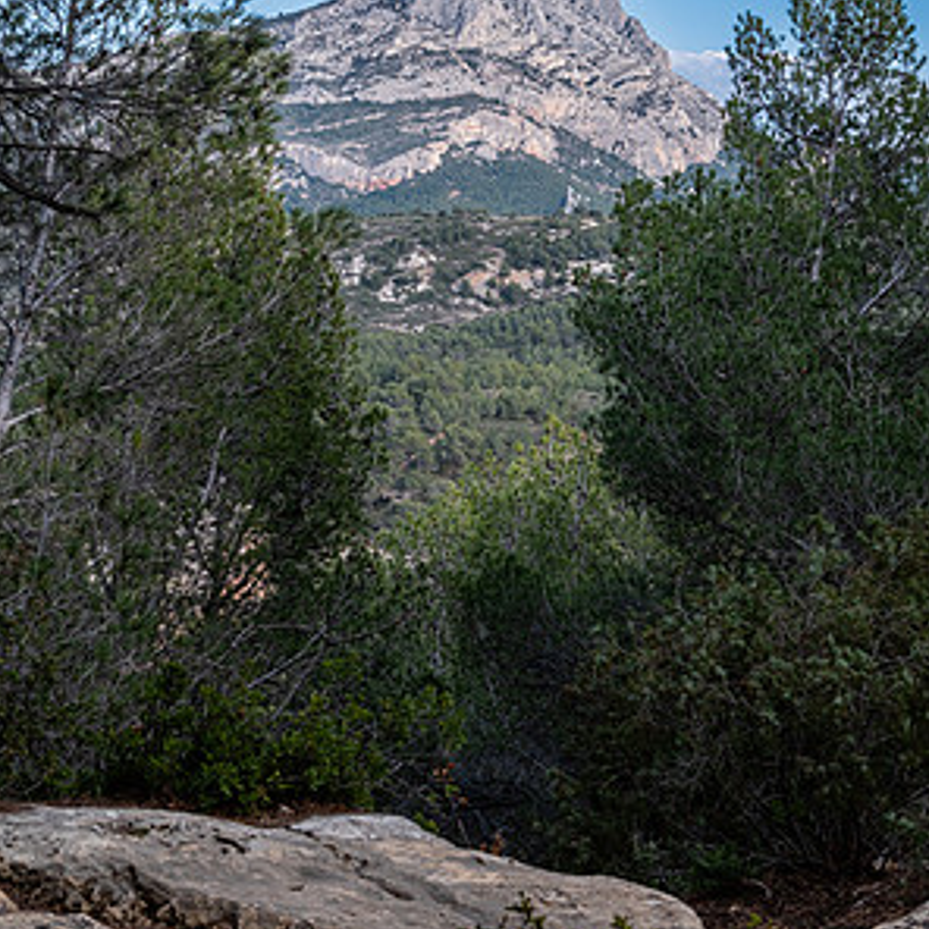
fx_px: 2945
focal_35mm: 97
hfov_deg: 17.9
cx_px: 464
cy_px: 326
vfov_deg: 17.9
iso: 125
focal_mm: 50
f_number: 11
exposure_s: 1/25
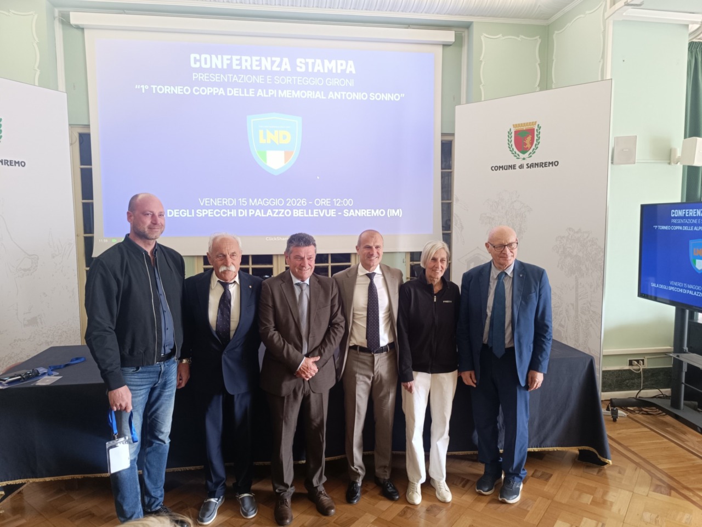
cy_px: 264
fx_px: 487
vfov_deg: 56.8
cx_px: 351
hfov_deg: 71.6
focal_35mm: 24
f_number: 1.65
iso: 943
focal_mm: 6.14
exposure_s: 1/50
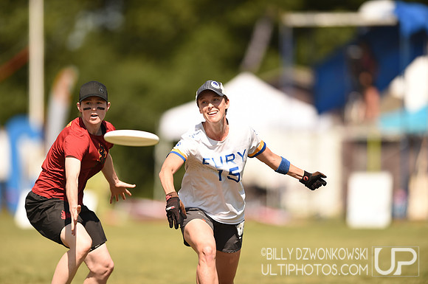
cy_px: 142
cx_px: 214
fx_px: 4749
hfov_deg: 5.2
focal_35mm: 400
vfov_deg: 3.4
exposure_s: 1/1600
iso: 100
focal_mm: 400
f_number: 2.8
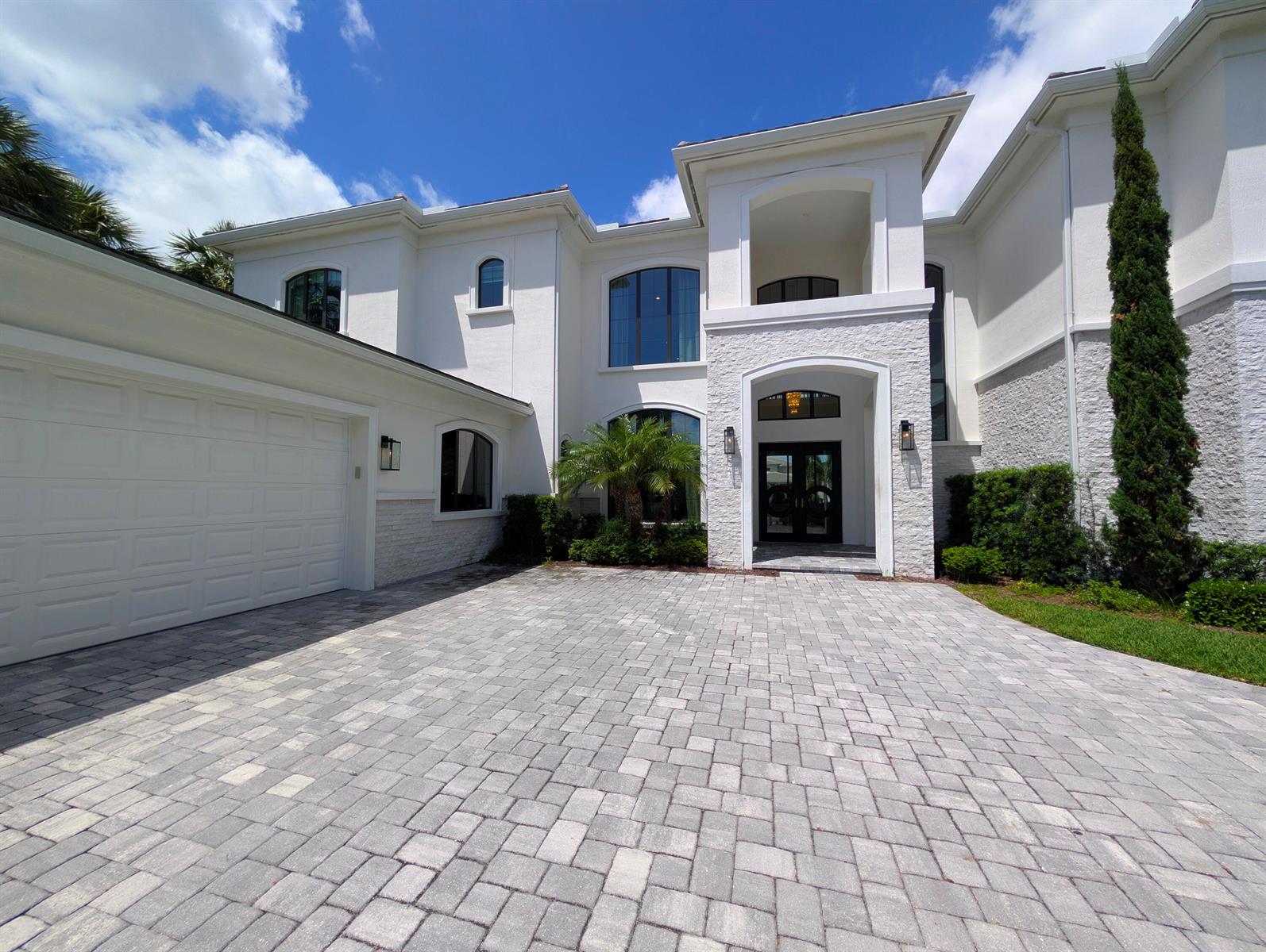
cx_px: 633
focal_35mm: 12
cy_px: 476
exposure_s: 1/5435
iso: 54
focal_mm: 2.02
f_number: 1.7
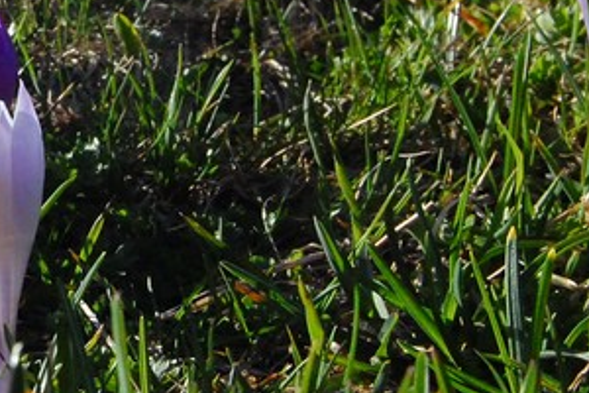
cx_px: -12
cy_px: 88
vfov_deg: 10.1
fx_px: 2209
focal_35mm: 135
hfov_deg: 14.9
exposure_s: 1/800
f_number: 16
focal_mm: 30
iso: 1600
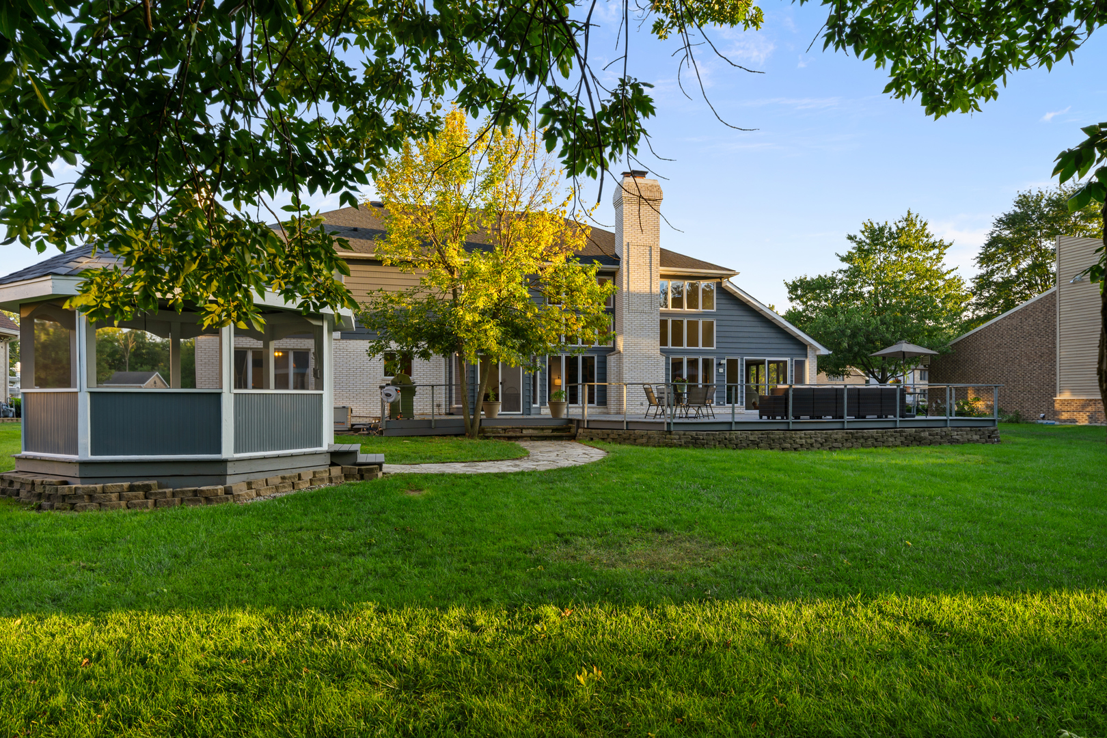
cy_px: 369
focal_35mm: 21
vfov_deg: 59.5
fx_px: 646
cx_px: 554
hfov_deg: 81.2
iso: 100
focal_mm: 21
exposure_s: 1/15
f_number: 8
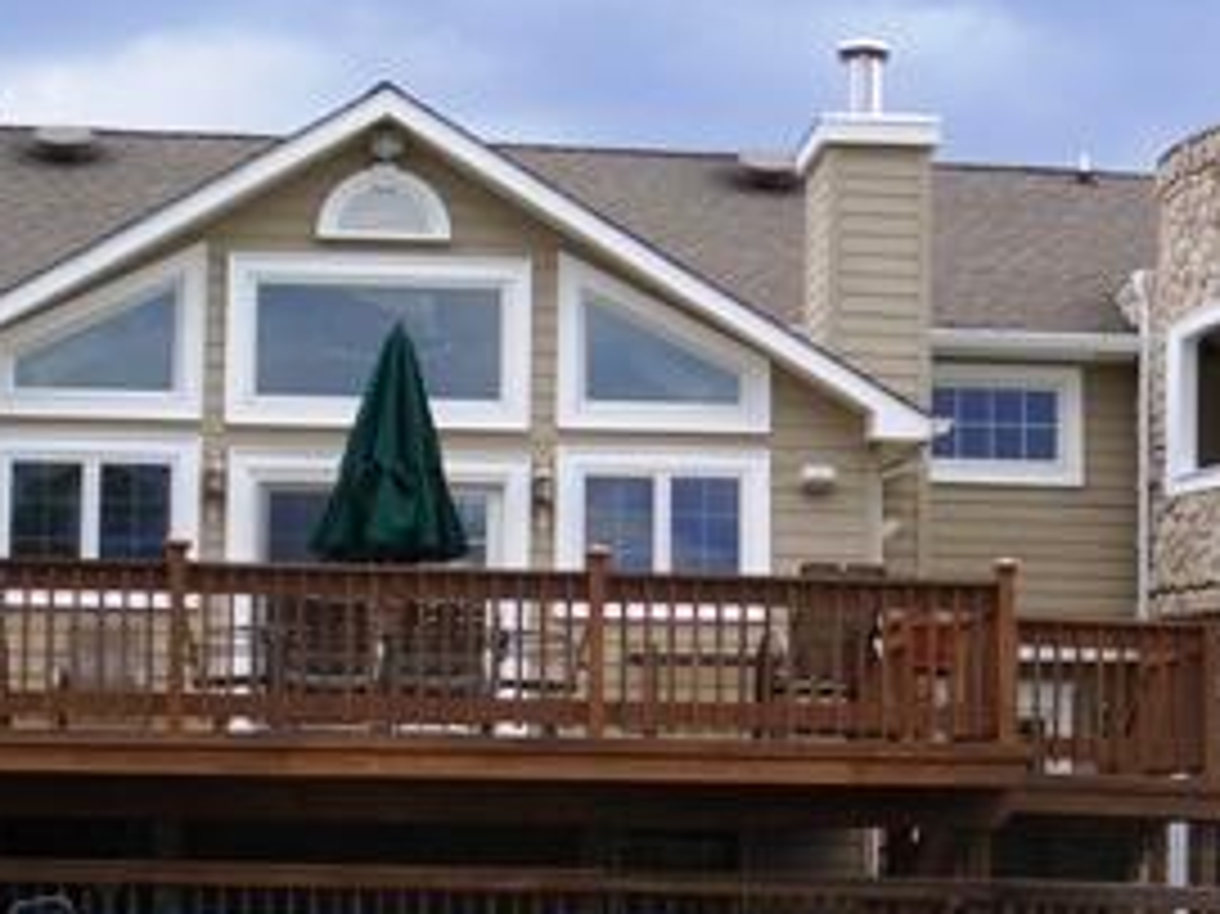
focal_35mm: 85
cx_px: 666
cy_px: 738
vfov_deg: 17.2
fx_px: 2994
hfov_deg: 23.0
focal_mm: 4.8
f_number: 4
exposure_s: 1/160
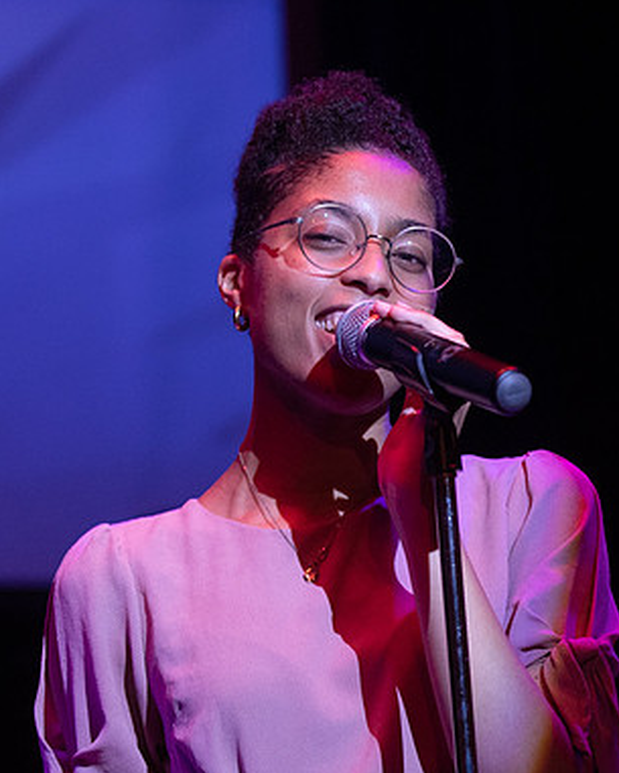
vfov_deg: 8.6
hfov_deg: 6.9
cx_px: 565
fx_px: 5128
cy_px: 428
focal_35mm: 224
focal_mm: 95
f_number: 2.8
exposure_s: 1/200
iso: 1600
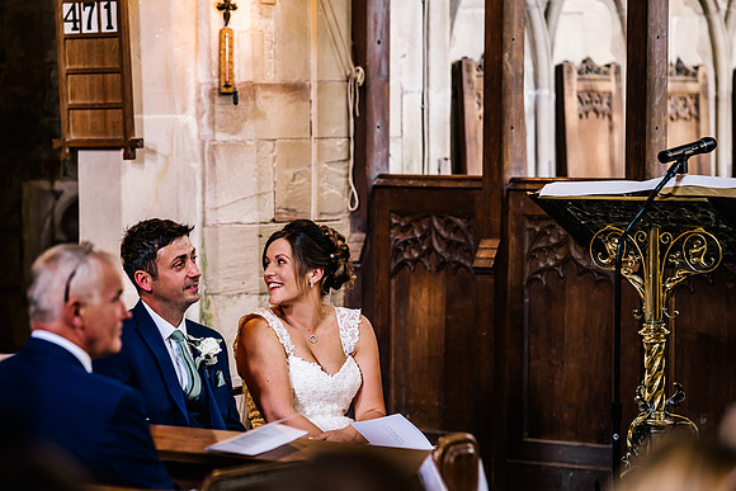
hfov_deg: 15.2
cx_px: 368
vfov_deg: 10.2
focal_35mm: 135
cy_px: 246
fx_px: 2761
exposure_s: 1/160
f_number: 2.5
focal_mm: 135
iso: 1250
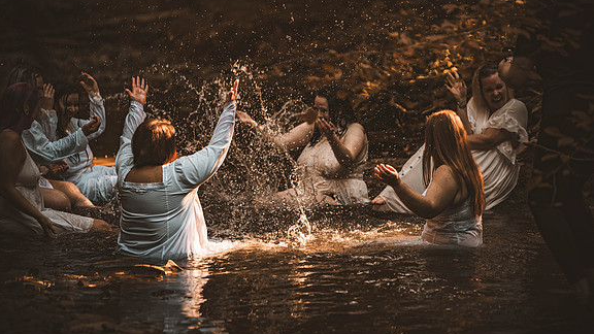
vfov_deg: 5.8
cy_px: 151
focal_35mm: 211
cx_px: 297
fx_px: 3323
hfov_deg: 10.2
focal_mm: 200
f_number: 2.8
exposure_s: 1/400
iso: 1000
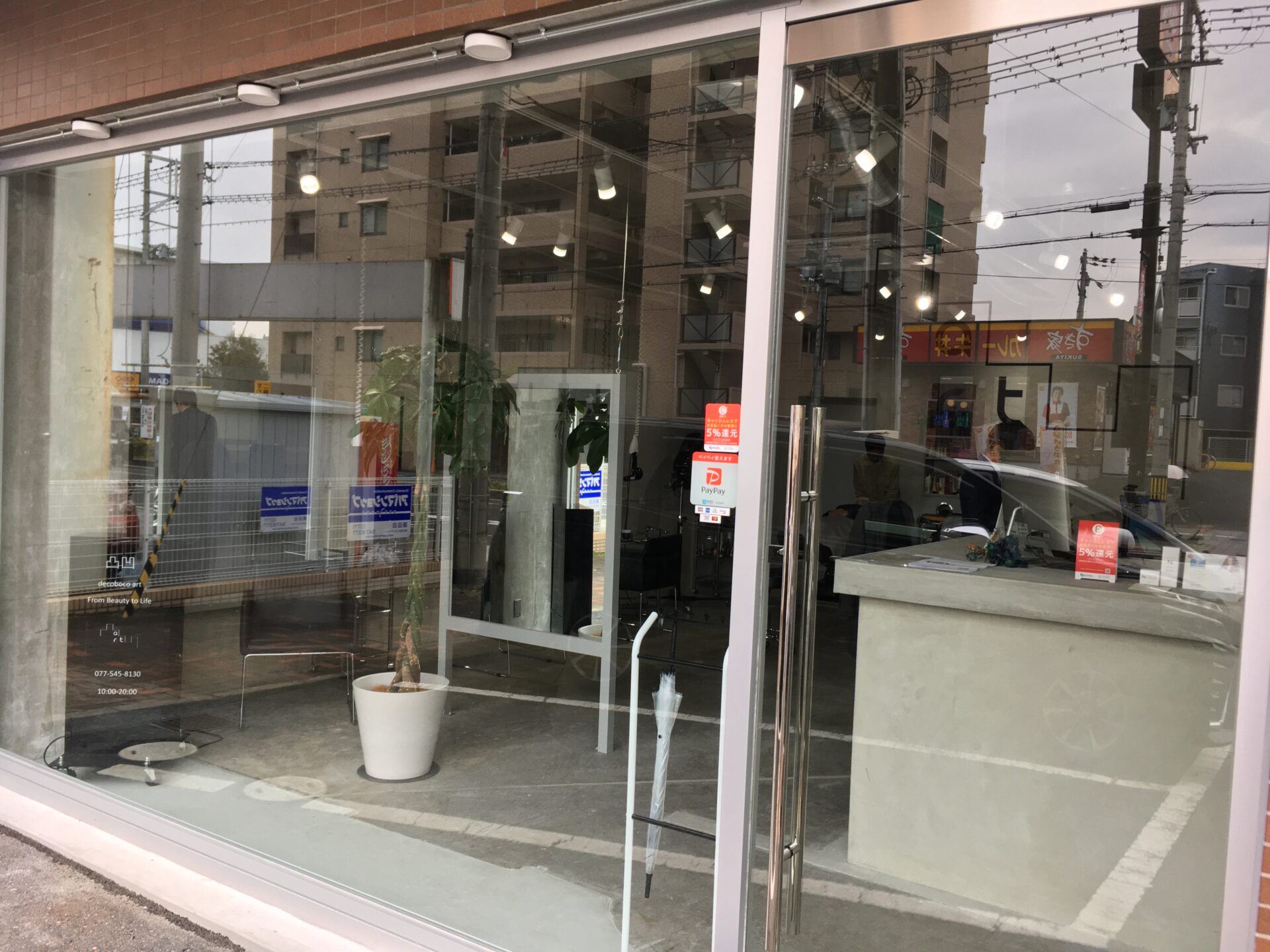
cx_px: 635
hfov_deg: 61.7
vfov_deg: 48.2
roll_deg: -2.2
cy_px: 476
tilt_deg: -3.0
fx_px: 1064
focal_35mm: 29
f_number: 2.2
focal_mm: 4.15
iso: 40
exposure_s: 1/120
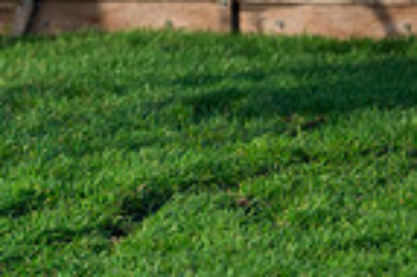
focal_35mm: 776
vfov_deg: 1.8
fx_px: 8978
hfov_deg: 2.7
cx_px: -254
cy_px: -279
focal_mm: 175
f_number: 3.5
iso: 320
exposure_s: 1/2500
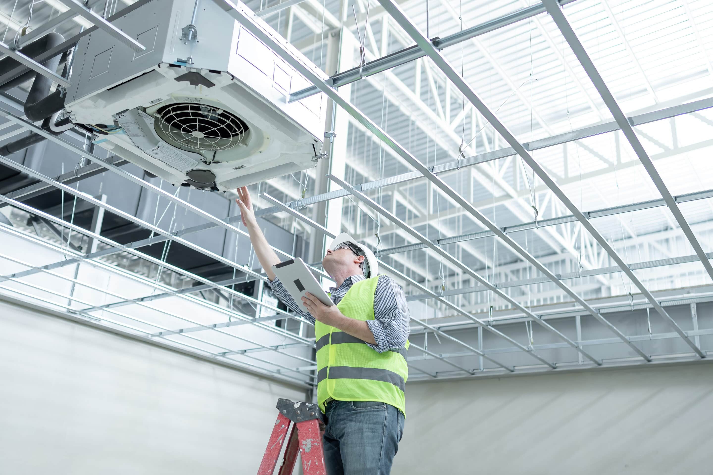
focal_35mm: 36
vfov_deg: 36.9
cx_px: 356
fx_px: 713
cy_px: 238
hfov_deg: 53.1
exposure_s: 1/200
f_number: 1.6
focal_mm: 24
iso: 500
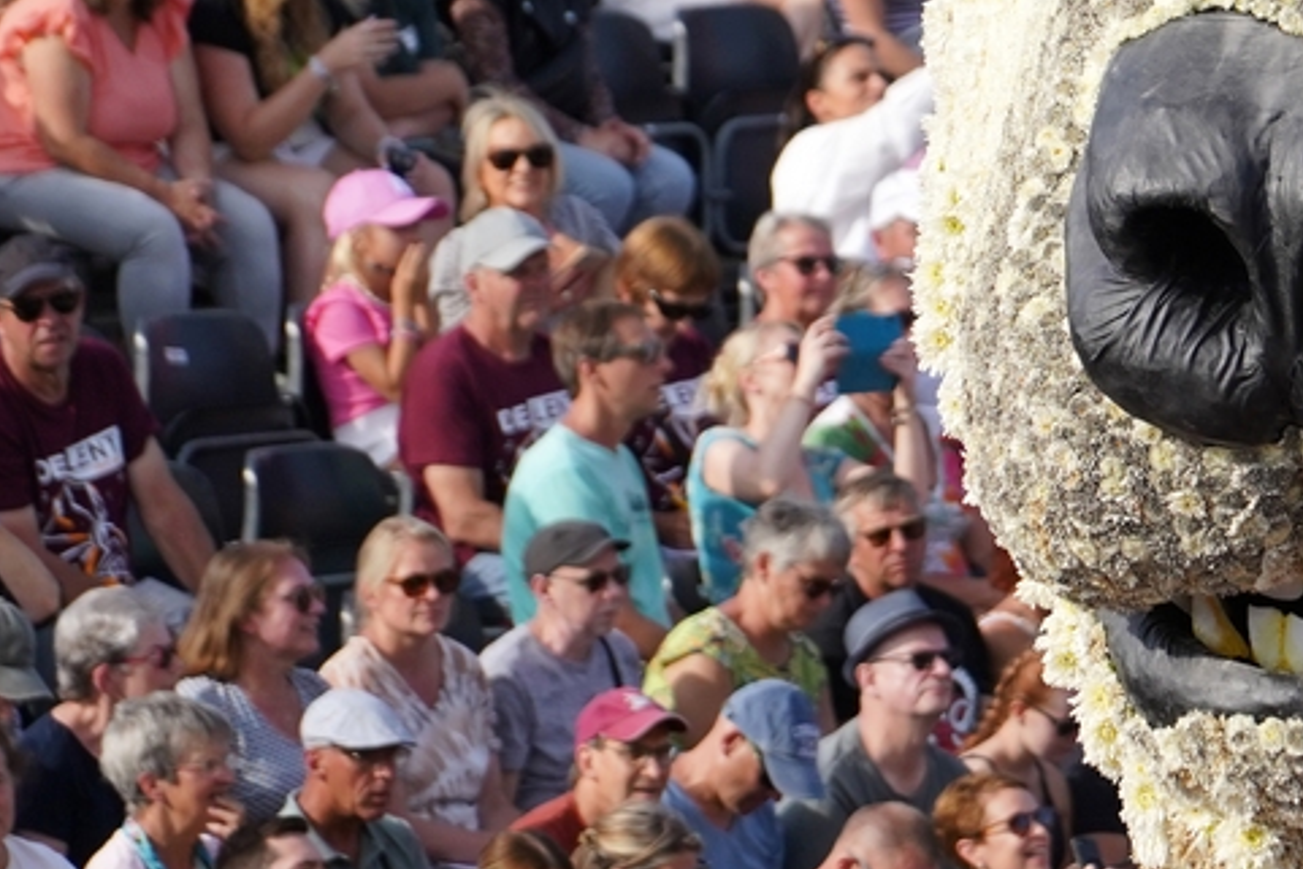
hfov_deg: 3.1
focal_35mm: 673
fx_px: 24365
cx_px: 1555
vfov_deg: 2.0
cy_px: 19
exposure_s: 1/3200
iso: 500
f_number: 4
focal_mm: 200
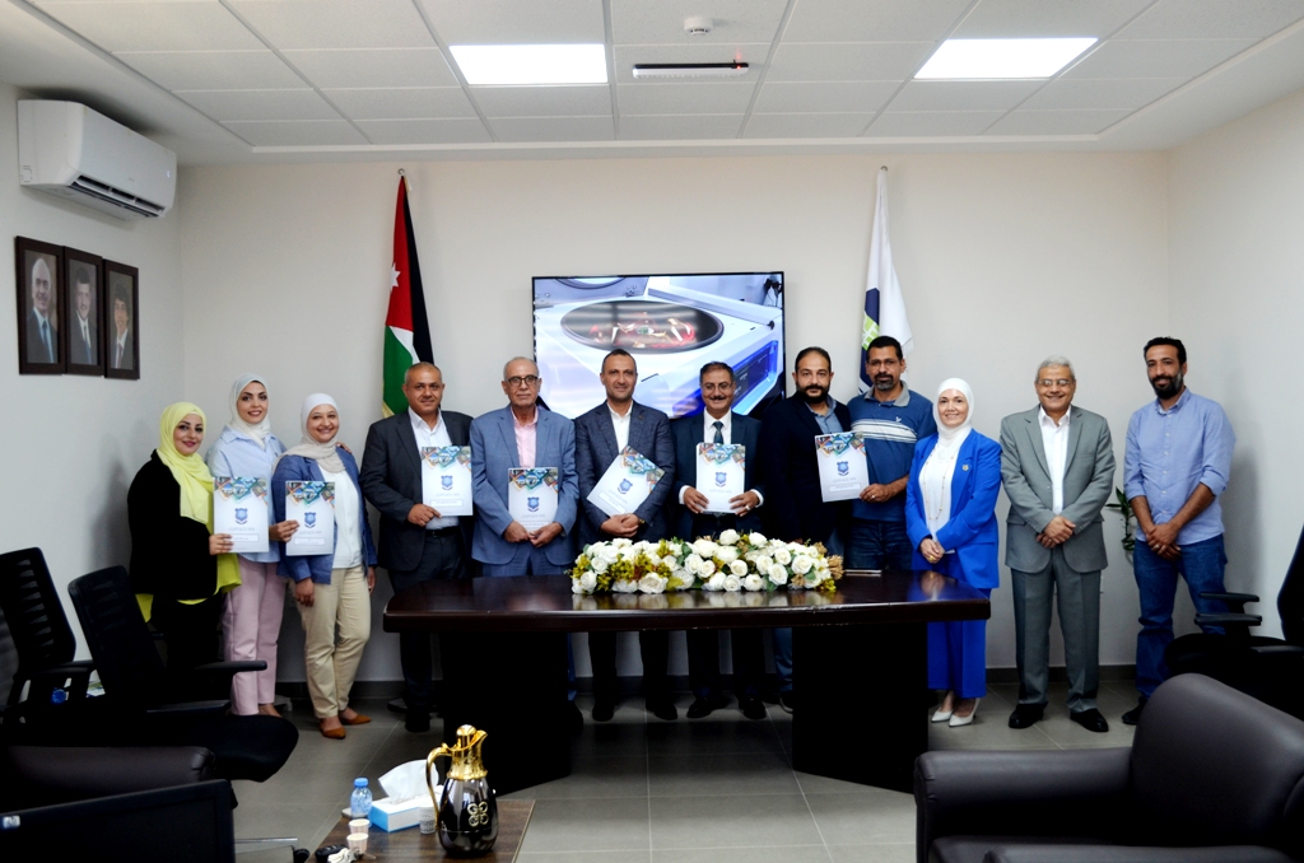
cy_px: 432
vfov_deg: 36.7
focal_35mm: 36
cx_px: 652
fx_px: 1301
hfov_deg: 53.2
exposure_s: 1/60
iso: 400
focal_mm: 24
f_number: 4
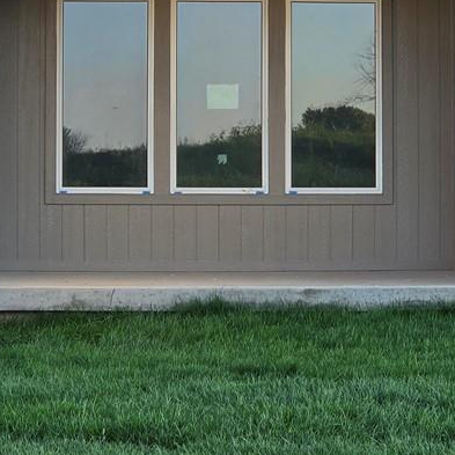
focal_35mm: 159
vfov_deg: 11.0
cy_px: 137
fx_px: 2364
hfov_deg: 11.0
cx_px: 242
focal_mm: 7
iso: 25
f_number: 2.4
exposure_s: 1/177
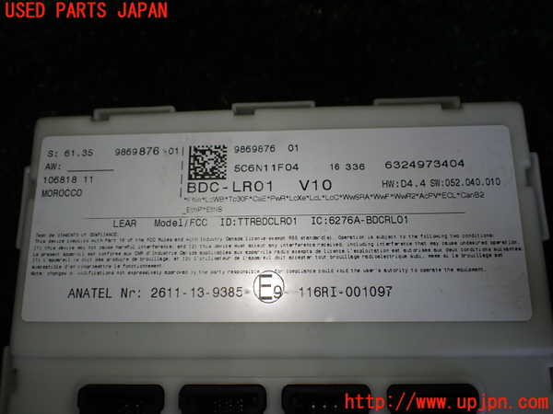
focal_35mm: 30
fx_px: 479
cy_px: 207
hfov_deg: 60.0
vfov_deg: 46.8
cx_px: 276
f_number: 2.3
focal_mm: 5.4
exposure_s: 1/125
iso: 100
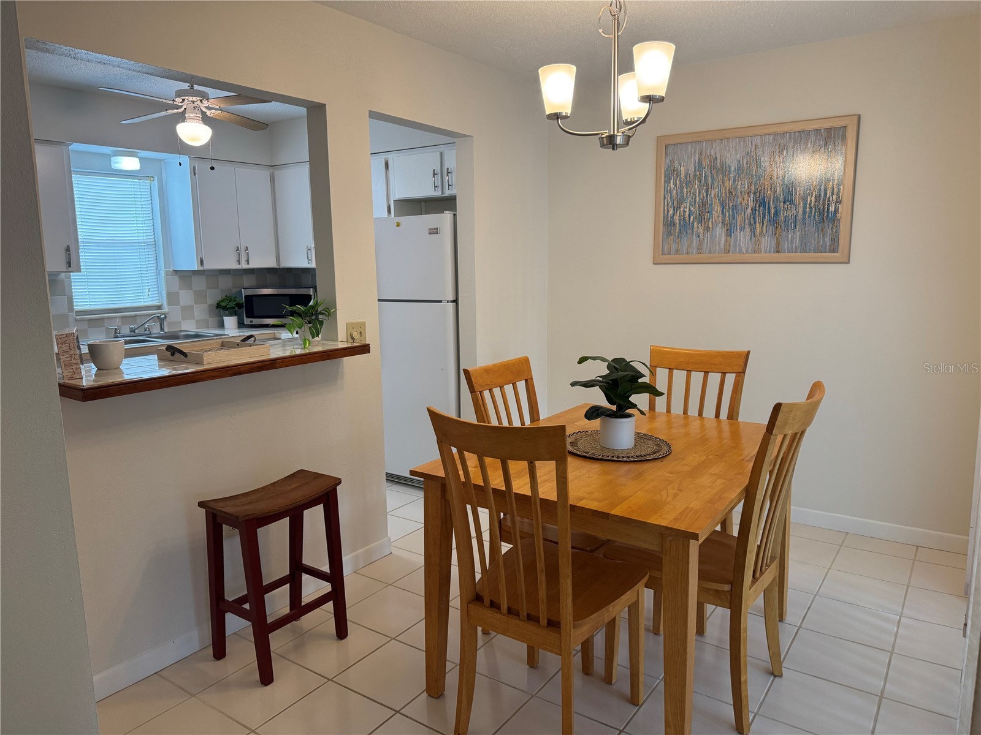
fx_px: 680
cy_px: 368
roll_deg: +0.4
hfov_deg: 71.6
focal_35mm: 24
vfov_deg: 56.8
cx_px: 490
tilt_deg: -9.4
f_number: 1.78
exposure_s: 1/120
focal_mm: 6.76
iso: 160
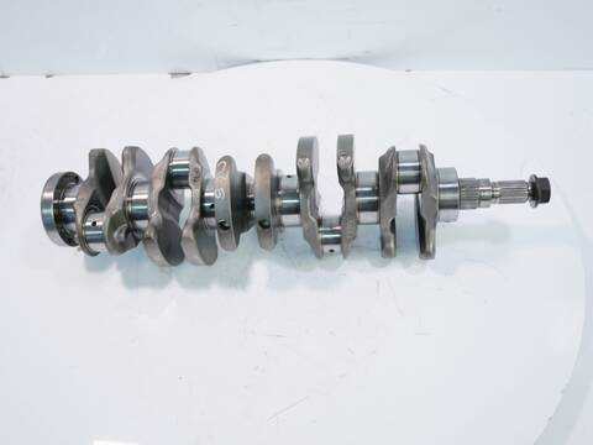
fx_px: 548
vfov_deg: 44.2
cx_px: 296
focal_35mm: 32
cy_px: 222
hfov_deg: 56.8
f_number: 4
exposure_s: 1/60
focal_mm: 16
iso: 200
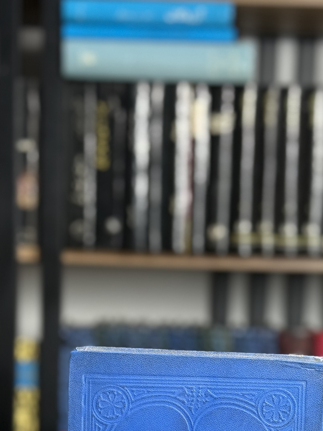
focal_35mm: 91
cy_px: 384
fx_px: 1132
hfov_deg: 16.2
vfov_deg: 21.1
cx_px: 214
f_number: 1.78
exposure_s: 1/100
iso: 250
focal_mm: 6.76
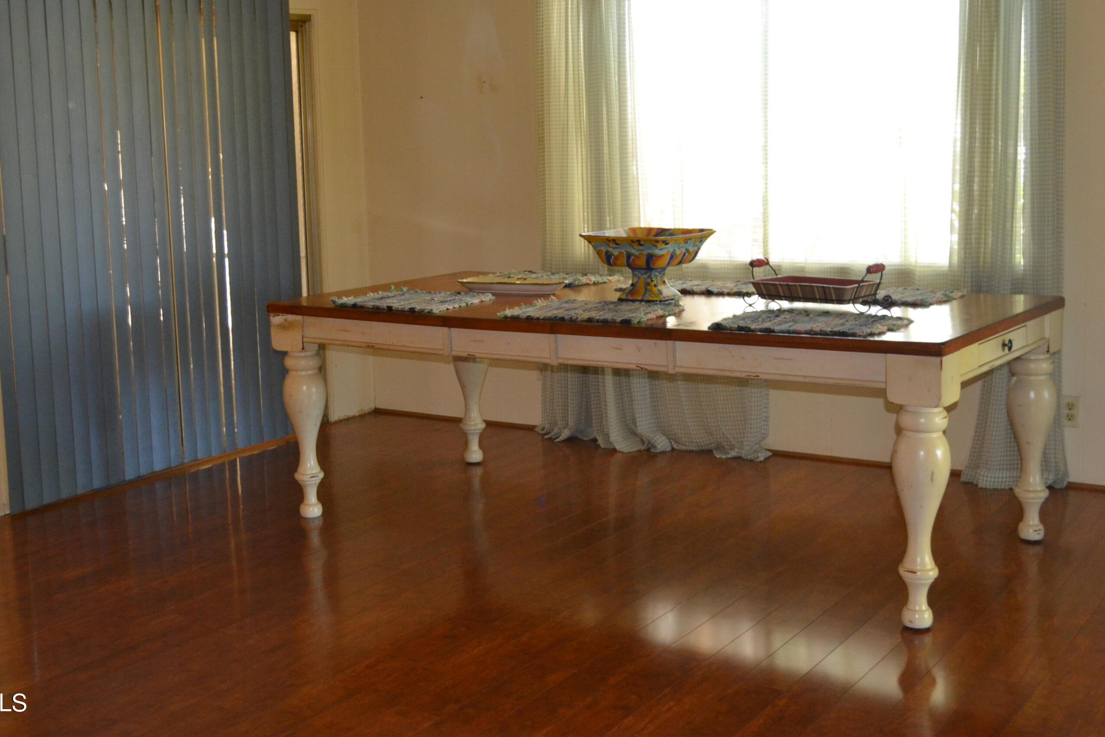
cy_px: 308
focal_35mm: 46
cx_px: 533
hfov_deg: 42.7
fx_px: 1412
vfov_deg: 29.2
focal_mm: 26
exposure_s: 1/60
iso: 1250
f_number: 4.2
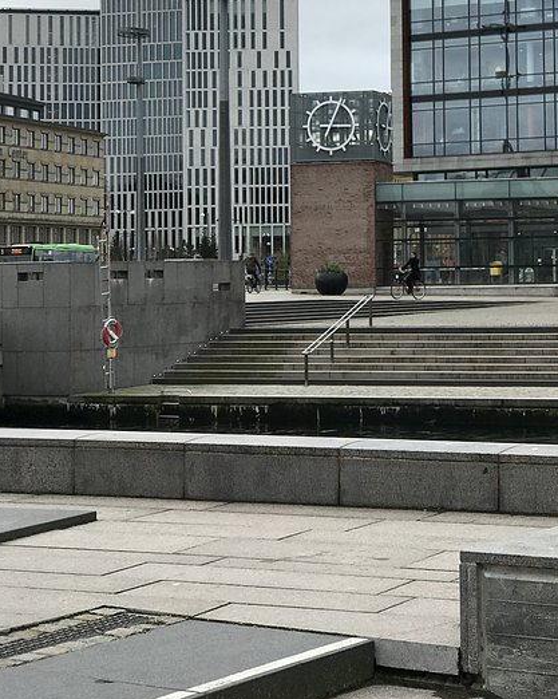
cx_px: 445
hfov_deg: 15.9
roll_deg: +0.9
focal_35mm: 96
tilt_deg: +2.1
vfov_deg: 19.8
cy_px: 173
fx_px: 1983
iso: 20
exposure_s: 1/772
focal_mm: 6.6
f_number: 2.8
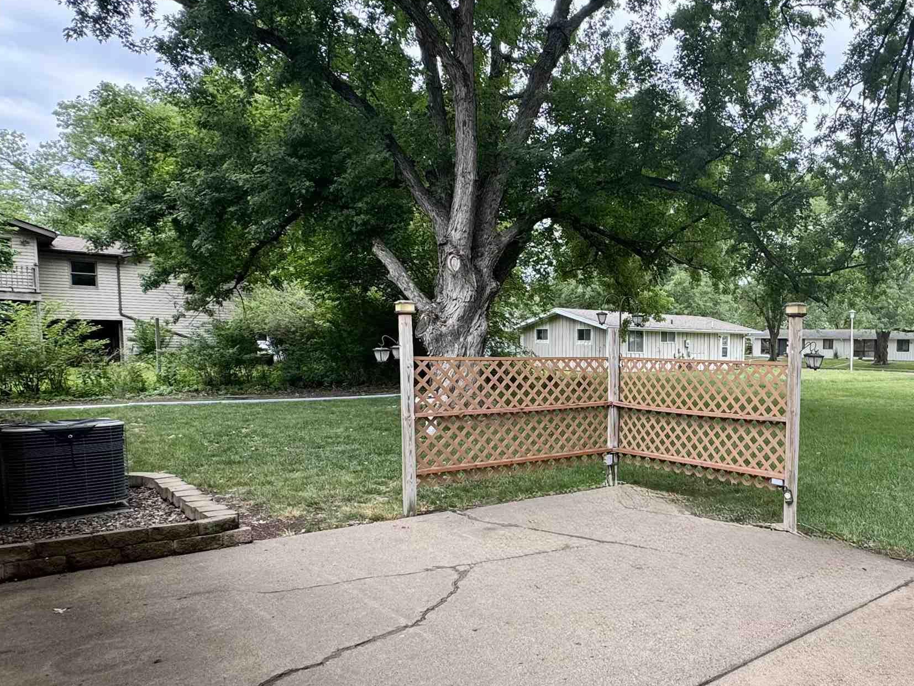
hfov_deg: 63.9
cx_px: 668
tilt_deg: -4.2
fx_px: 687
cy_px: 399
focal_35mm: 26
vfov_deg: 52.8
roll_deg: -0.6
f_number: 2.2
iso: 40
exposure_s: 1/286
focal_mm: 2.22
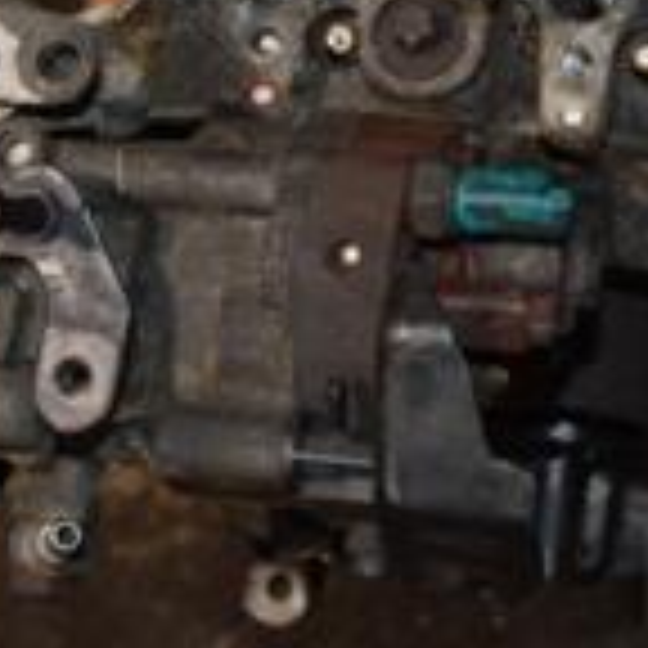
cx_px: 562
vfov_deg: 15.3
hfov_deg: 15.4
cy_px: -32
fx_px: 2367
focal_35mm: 112
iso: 800
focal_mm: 21
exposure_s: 1/60
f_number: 5
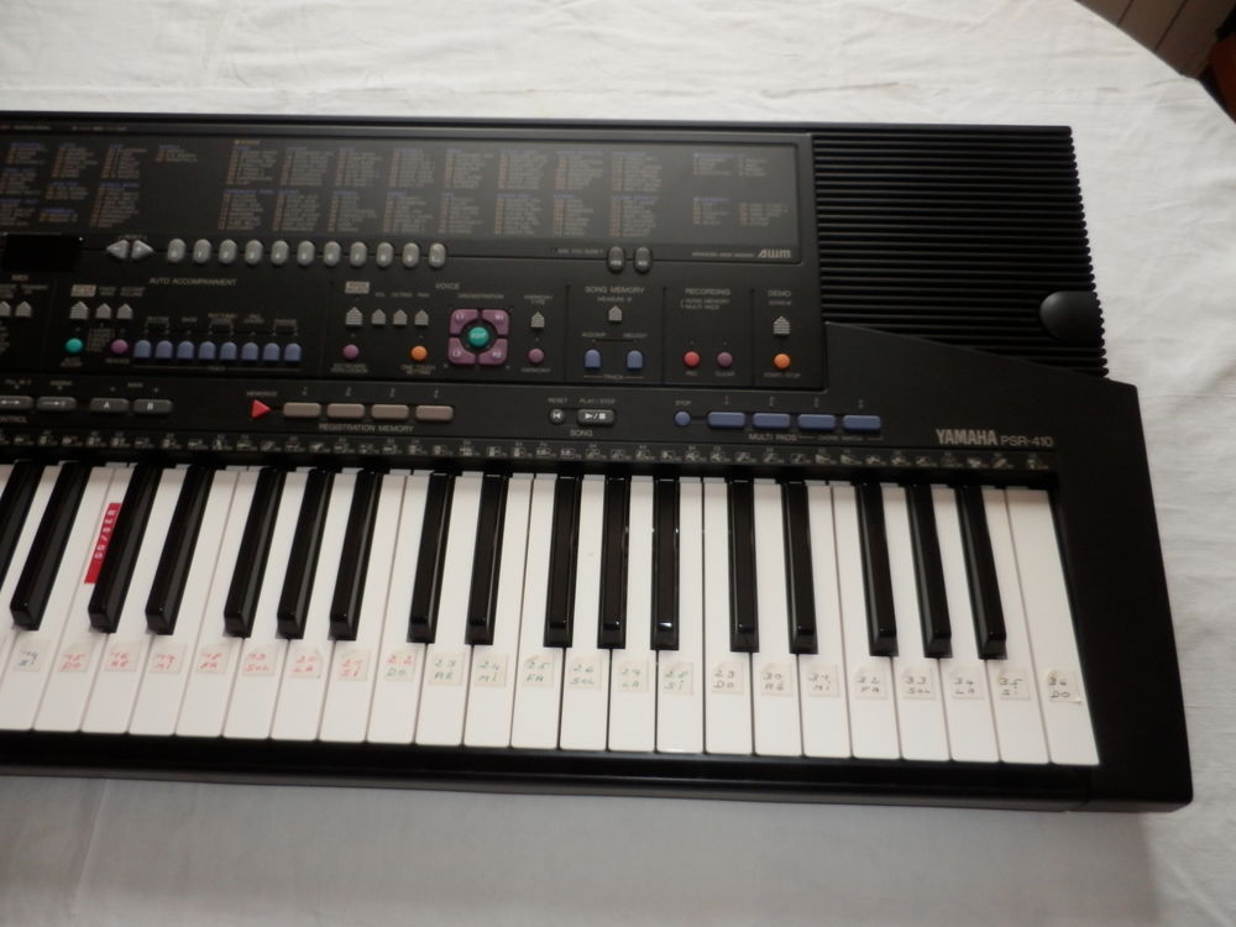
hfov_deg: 71.6
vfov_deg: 56.8
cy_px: 464
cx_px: 618
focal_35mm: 24
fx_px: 857
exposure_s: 1/30
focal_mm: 4.2
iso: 200
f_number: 3
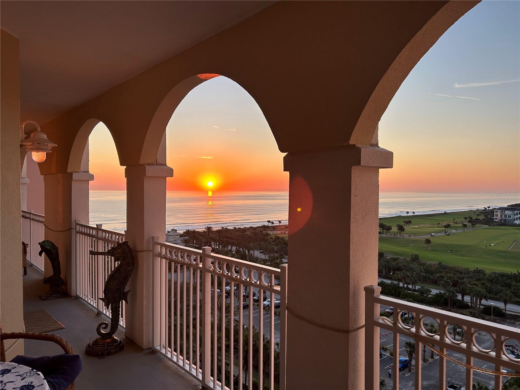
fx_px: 391
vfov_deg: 53.1
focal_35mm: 26
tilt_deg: -1.6
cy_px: 195
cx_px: 260
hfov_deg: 67.3
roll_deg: -0.6
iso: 50
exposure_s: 1/753
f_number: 1.5
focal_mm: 5.7
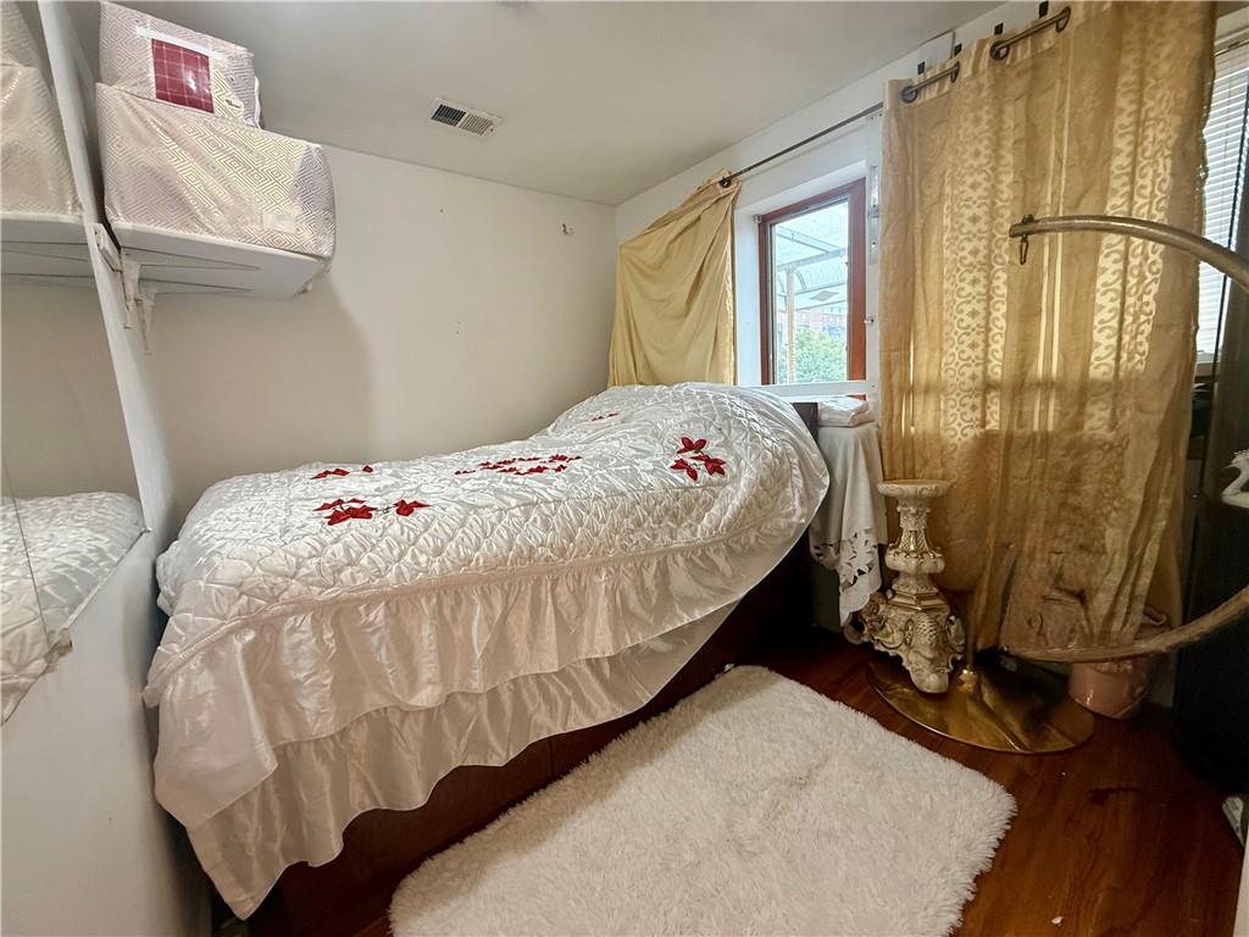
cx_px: 624
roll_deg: +3.9
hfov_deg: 102.1
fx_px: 505
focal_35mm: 14
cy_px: 468
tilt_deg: -8.4
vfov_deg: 85.7
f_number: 2.2
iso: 200
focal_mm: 2.22
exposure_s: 1/120
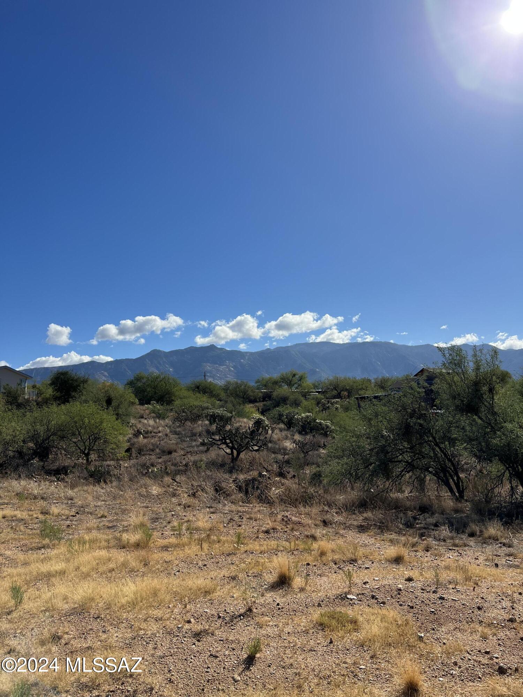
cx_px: 262
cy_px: 348
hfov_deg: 53.1
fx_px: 524
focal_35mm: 26
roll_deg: +3.1
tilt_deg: +13.6
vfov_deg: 67.3
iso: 50
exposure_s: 1/7463
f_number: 1.5
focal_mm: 5.7
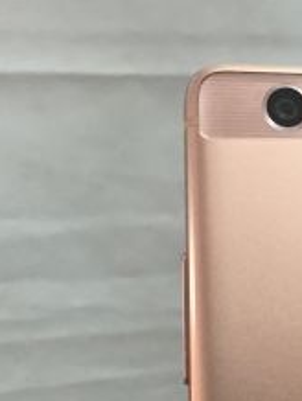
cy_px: 310
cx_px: 324
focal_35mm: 77
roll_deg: +0.9
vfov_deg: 25.0
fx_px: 894
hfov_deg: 18.5
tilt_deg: -8.9
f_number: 2.2
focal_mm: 4.15
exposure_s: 1/17
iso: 80
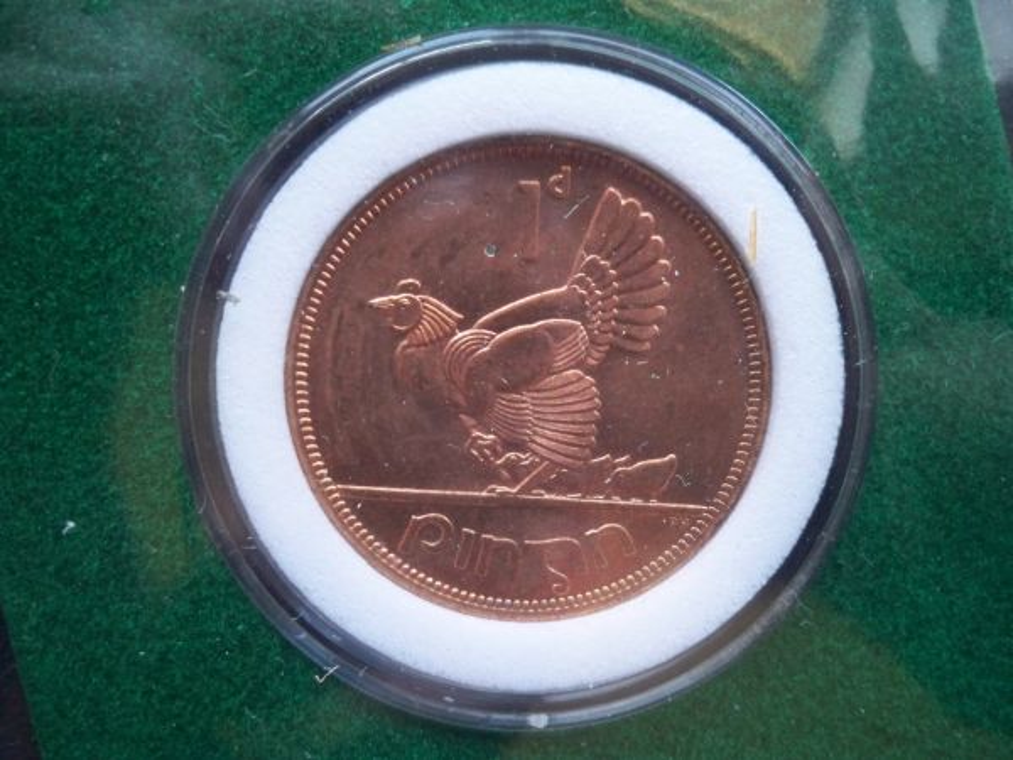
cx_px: 506
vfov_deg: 40.7
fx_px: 1024
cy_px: 380
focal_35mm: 35
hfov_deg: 52.6
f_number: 3.1
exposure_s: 1/60
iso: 320
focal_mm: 6.3
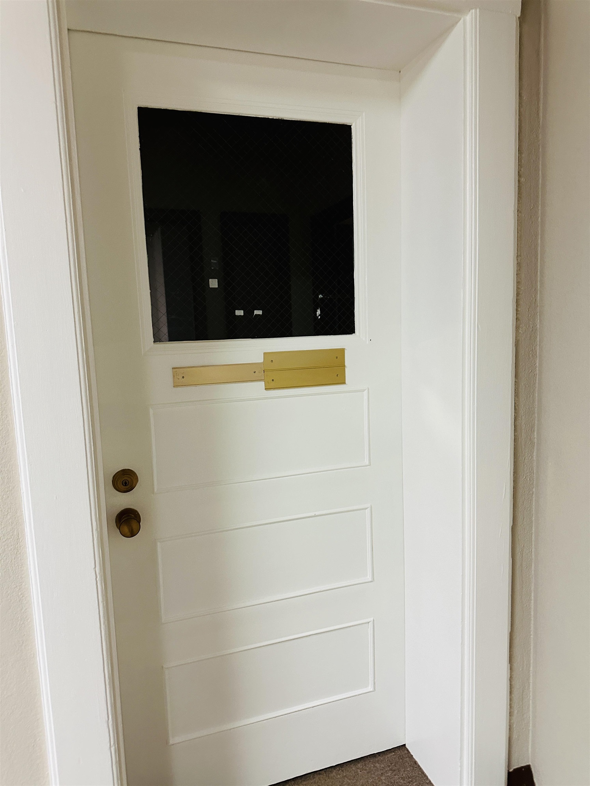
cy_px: 393
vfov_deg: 71.6
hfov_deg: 56.8
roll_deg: +1.8
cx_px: 295
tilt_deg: -5.8
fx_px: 545
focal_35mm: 24
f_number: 1.78
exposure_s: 1/60
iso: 400
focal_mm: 6.86
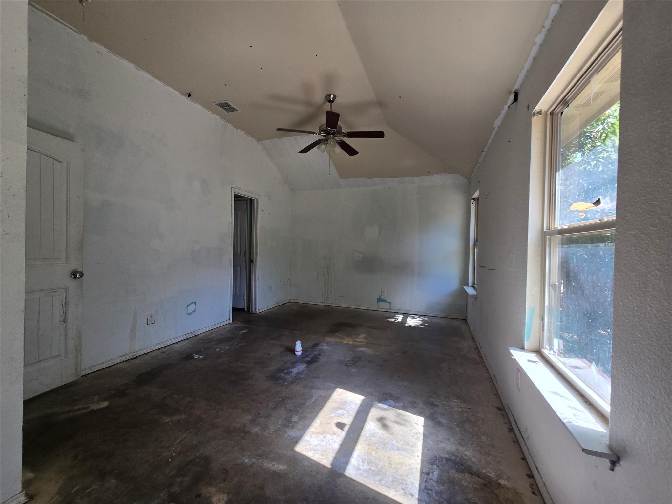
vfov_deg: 89.9
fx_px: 252
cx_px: 336
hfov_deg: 106.2
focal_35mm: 13
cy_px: 252
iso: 50
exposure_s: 1/120
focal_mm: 2.2
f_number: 2.2
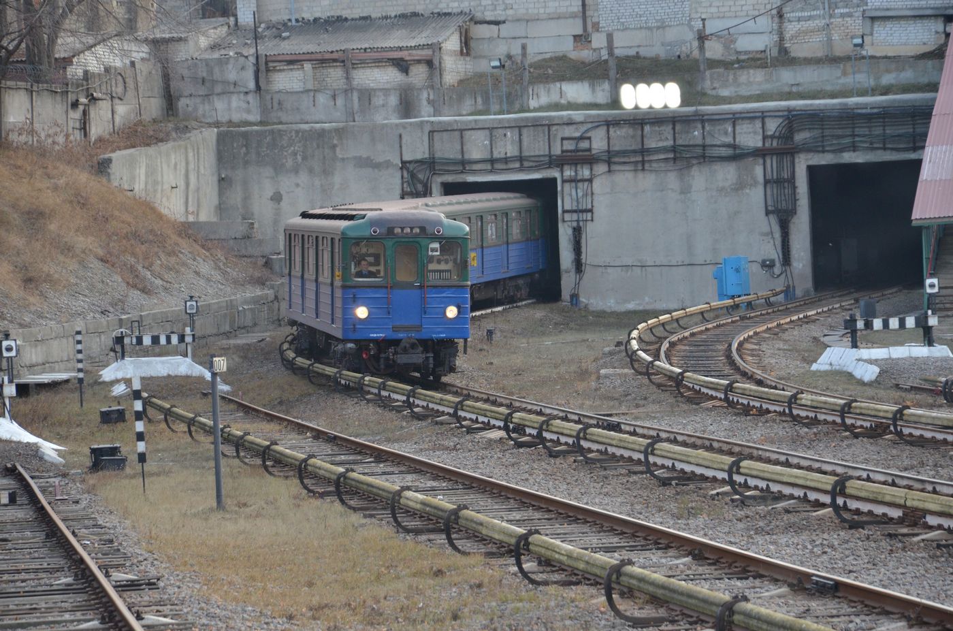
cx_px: 476
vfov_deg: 8.7
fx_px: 4160
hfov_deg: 13.1
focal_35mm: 158
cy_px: 316
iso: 500
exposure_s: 1/250
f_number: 7.1
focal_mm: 105
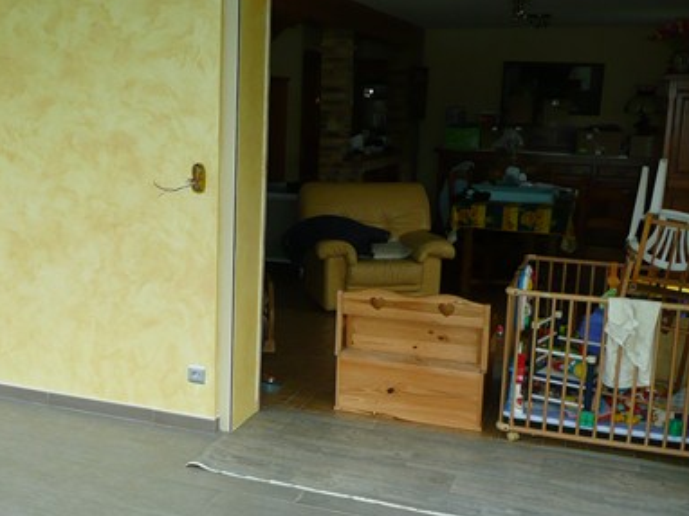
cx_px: 207
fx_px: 875
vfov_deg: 32.8
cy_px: 262
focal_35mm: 44
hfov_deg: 42.2
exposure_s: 1/80
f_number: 3.3
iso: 100
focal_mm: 4.6
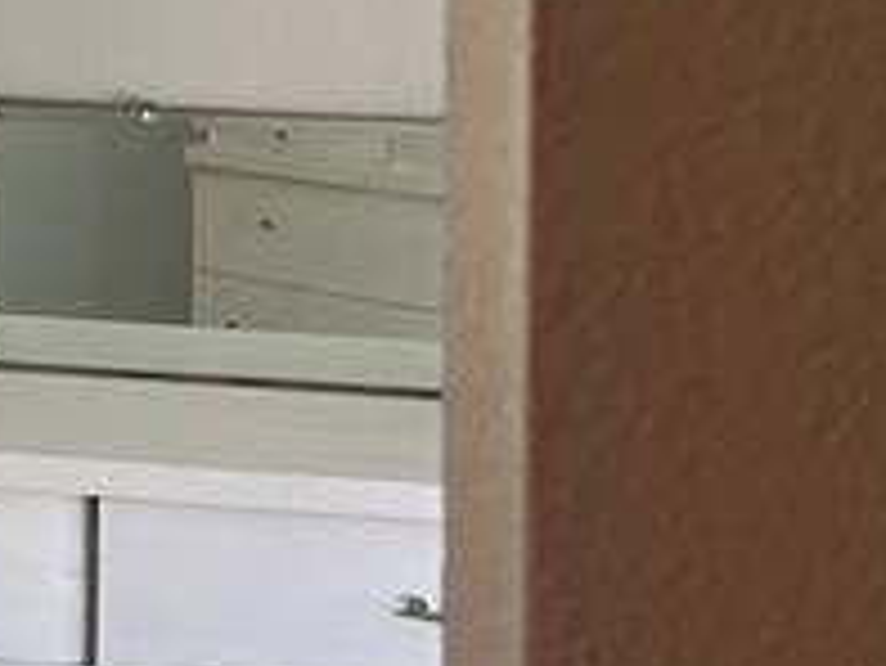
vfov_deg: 10.7
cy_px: -279
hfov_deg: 12.3
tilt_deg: -0.2
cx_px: -1075
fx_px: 3457
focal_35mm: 135
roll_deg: -1.0
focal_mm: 5.7
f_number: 1.5
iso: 64
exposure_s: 1/120
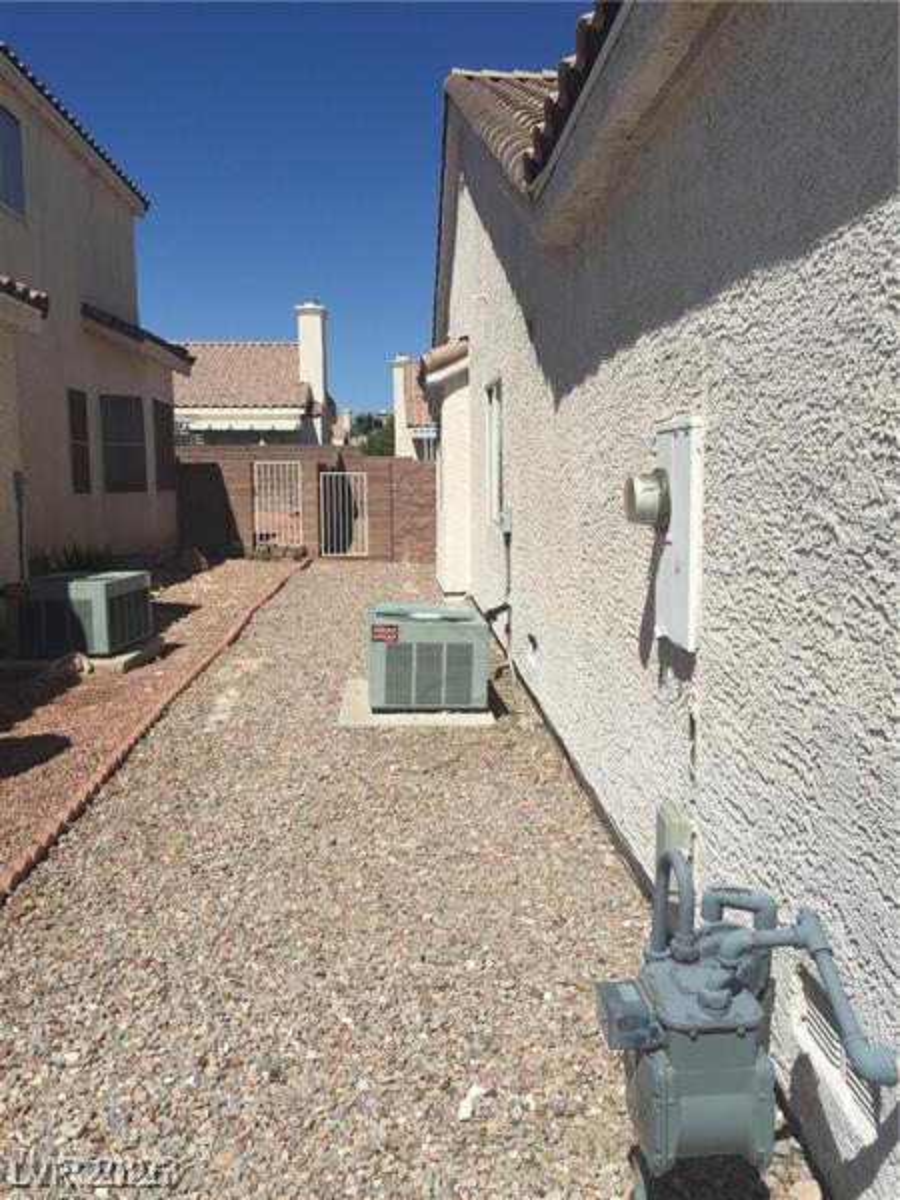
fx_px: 1005
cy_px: 600
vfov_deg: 61.7
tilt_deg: -4.7
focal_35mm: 29
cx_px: 450
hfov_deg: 48.2
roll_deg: +0.0
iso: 32
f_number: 2.2
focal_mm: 4.15
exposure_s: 1/4405
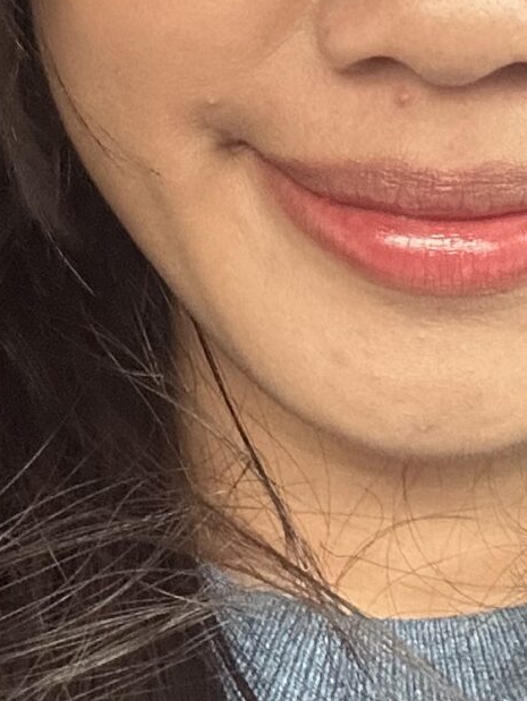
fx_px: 2514
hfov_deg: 11.9
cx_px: 457
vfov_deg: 15.7
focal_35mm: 124
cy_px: 42
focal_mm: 2.69
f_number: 1.9
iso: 250
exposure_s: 1/60
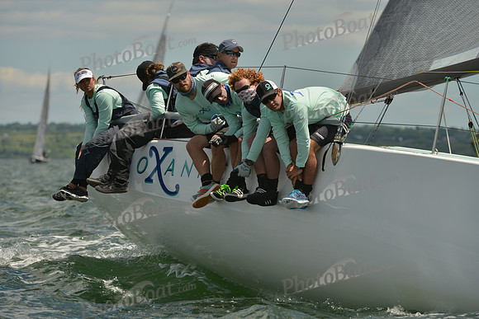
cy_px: 160
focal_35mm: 290
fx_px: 3859
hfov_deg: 7.1
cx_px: 240
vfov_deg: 4.7
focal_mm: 290
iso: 200
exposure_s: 1/800
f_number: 8
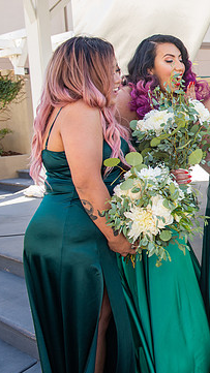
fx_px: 515
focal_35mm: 52
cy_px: 163
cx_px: 319
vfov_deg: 39.8
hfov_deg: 19.8
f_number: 5
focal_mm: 28
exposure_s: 1/125
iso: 100
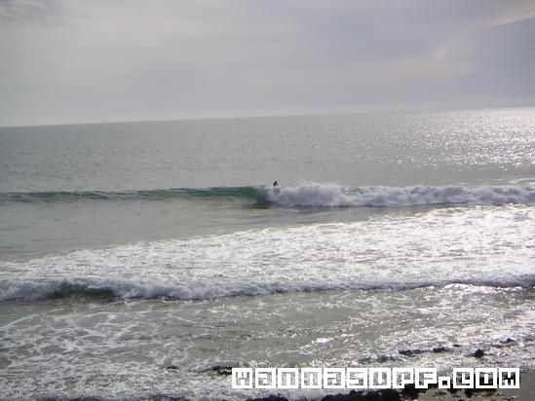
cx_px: 268
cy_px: 200
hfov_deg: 30.3
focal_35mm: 64
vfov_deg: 22.9
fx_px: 989
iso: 64
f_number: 8
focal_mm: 8.4
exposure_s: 1/350
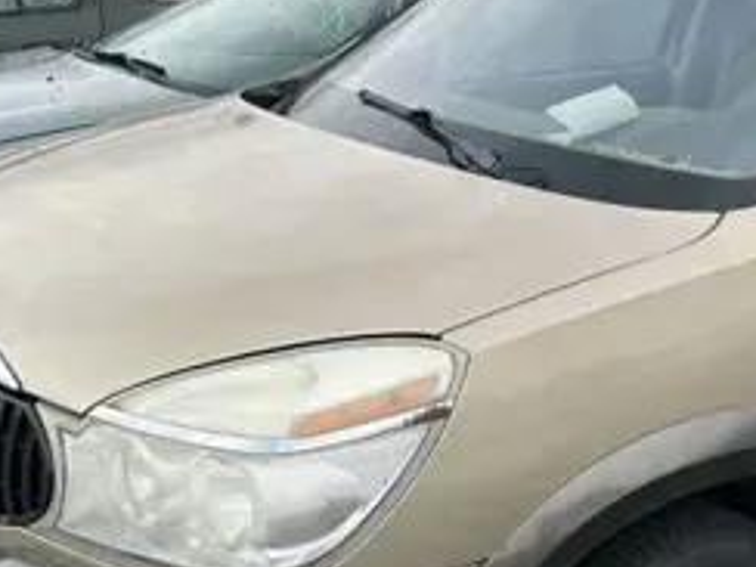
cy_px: 378
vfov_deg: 23.2
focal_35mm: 63
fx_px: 1376
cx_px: 617
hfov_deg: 29.9
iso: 80
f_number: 1.78
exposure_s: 1/2028
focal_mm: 6.86
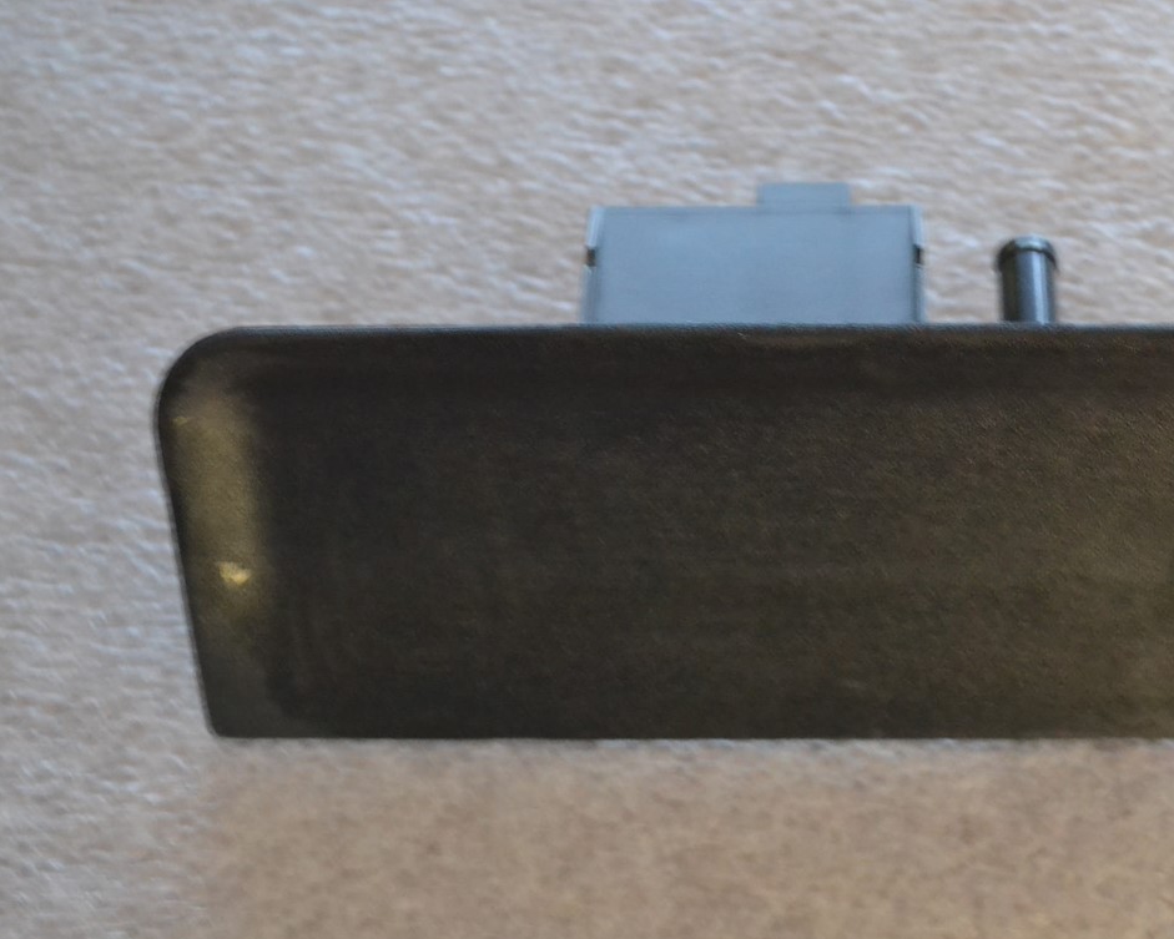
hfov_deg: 26.7
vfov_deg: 21.6
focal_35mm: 71
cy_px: 560
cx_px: 800
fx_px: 2456
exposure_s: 1/4
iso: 3200
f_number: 5
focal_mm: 35
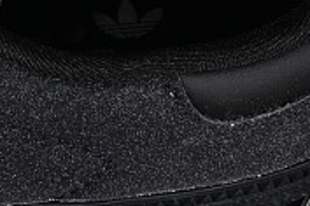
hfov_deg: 4.5
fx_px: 3935
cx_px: -298
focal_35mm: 457
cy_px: -225
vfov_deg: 3.0
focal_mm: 50
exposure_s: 1/60
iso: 160
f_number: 6.3
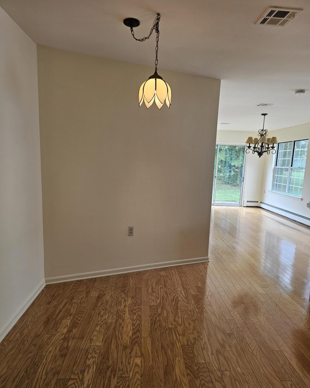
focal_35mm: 24
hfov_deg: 58.8
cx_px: 155
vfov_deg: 70.2
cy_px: 205
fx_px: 275
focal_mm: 6.3
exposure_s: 1/120
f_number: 1.7
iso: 64
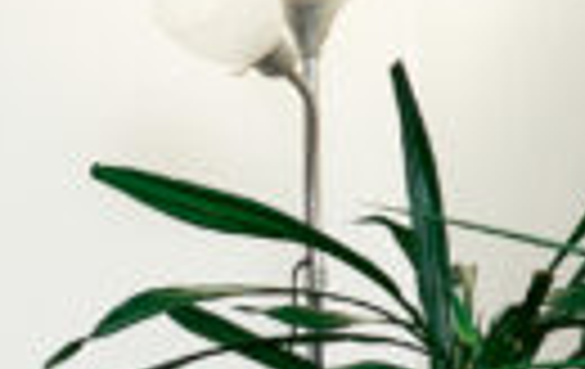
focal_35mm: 192
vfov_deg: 6.6
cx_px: -693
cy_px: 790
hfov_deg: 9.9
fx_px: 3069
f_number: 4.5
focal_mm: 24
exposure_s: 1/160
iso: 200
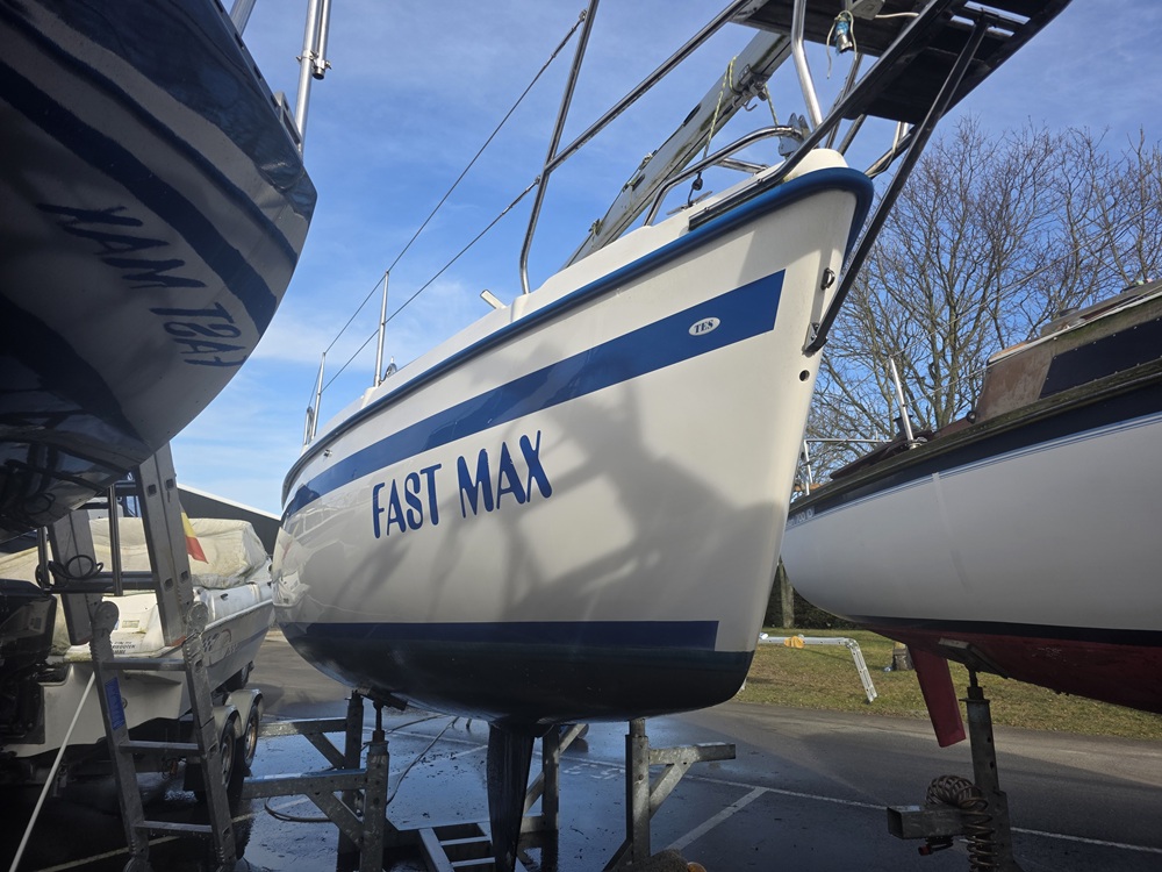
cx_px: 581
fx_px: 772
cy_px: 436
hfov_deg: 73.9
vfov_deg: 58.9
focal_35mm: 23
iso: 80
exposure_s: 1/2882
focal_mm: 6.3
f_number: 1.7
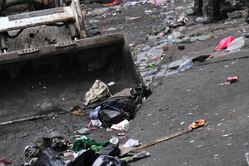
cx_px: 128
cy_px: -24
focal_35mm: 182
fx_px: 1258
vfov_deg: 7.5
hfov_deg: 11.3
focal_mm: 70
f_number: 2.8
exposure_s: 1/6400
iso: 800
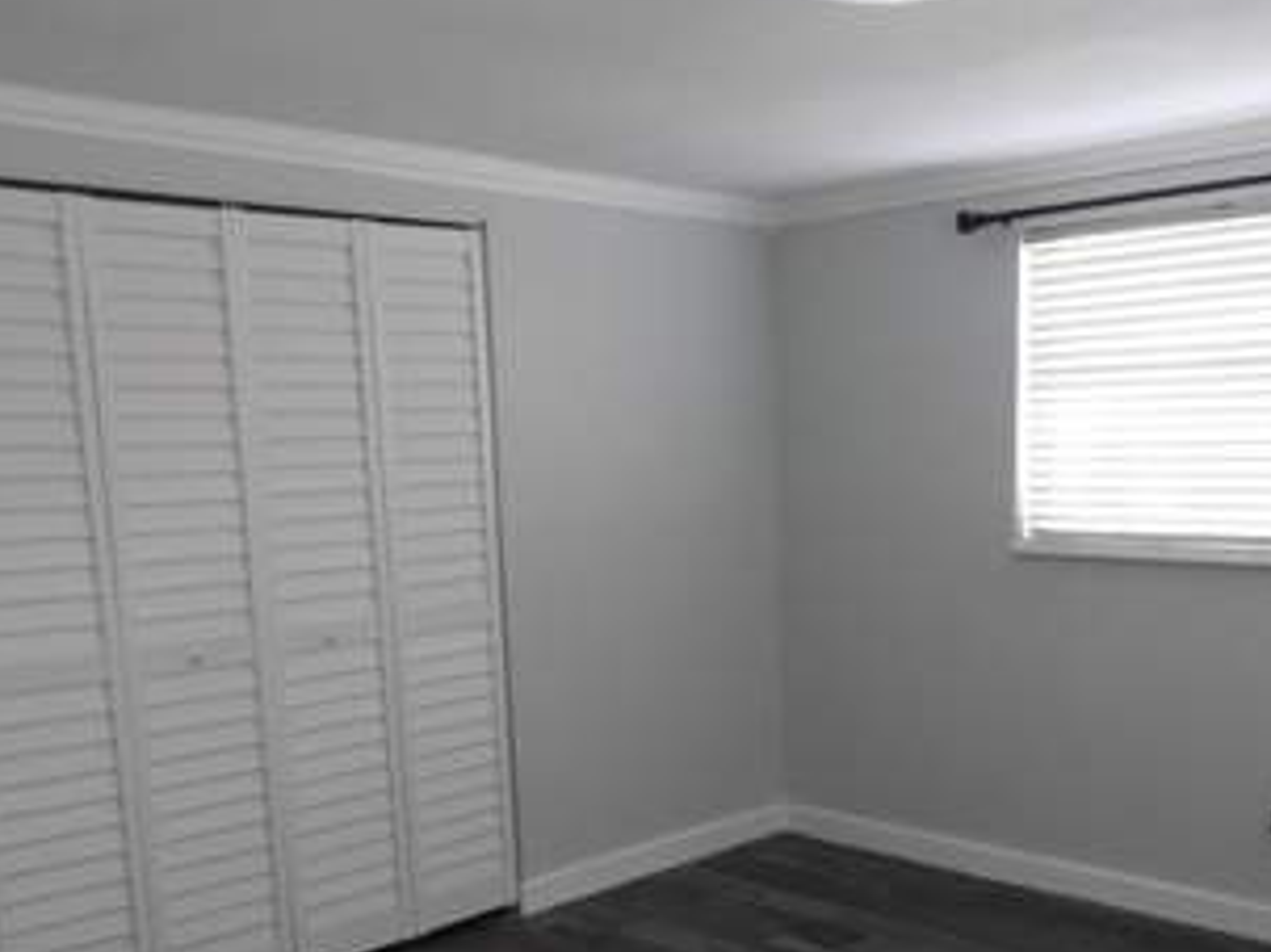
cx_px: 755
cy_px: 688
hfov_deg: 48.7
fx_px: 1395
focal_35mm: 38
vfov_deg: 37.0
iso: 160
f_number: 3.3
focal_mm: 4.3
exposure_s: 1/30
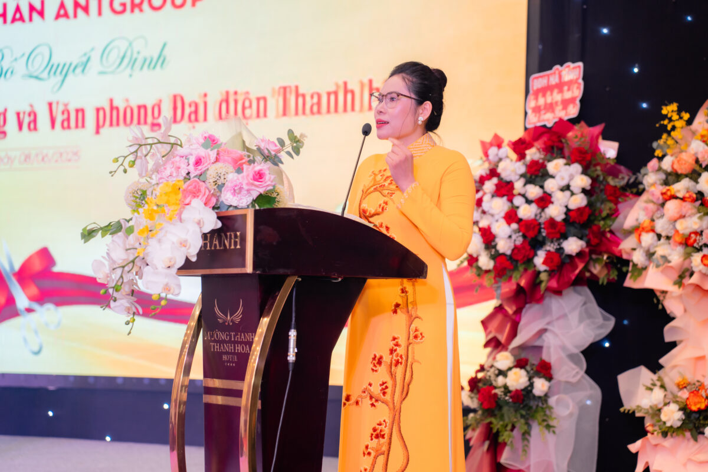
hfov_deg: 29.2
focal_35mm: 69
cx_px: 354
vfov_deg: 19.7
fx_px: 1357
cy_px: 236
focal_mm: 69
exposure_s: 1/200
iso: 1000
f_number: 3.2
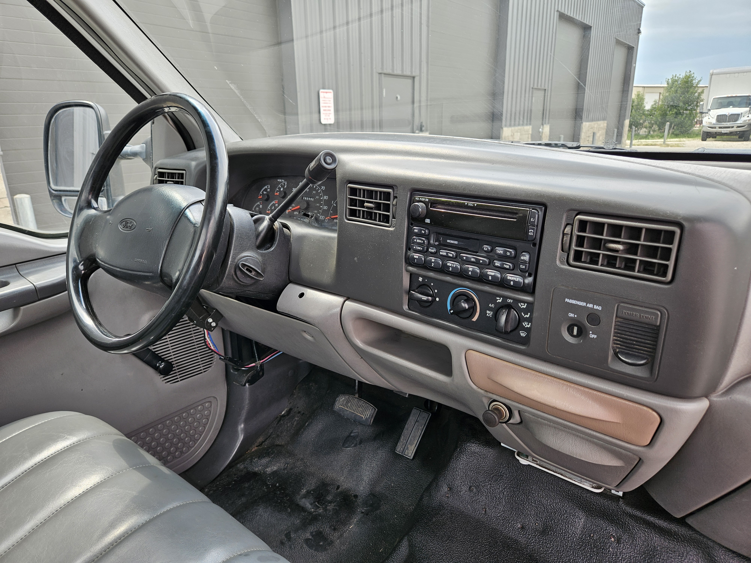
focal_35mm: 23
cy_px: 282
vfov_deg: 58.9
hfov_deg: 73.9
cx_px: 376
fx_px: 499
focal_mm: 5.4
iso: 25
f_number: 1.8
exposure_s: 1/187
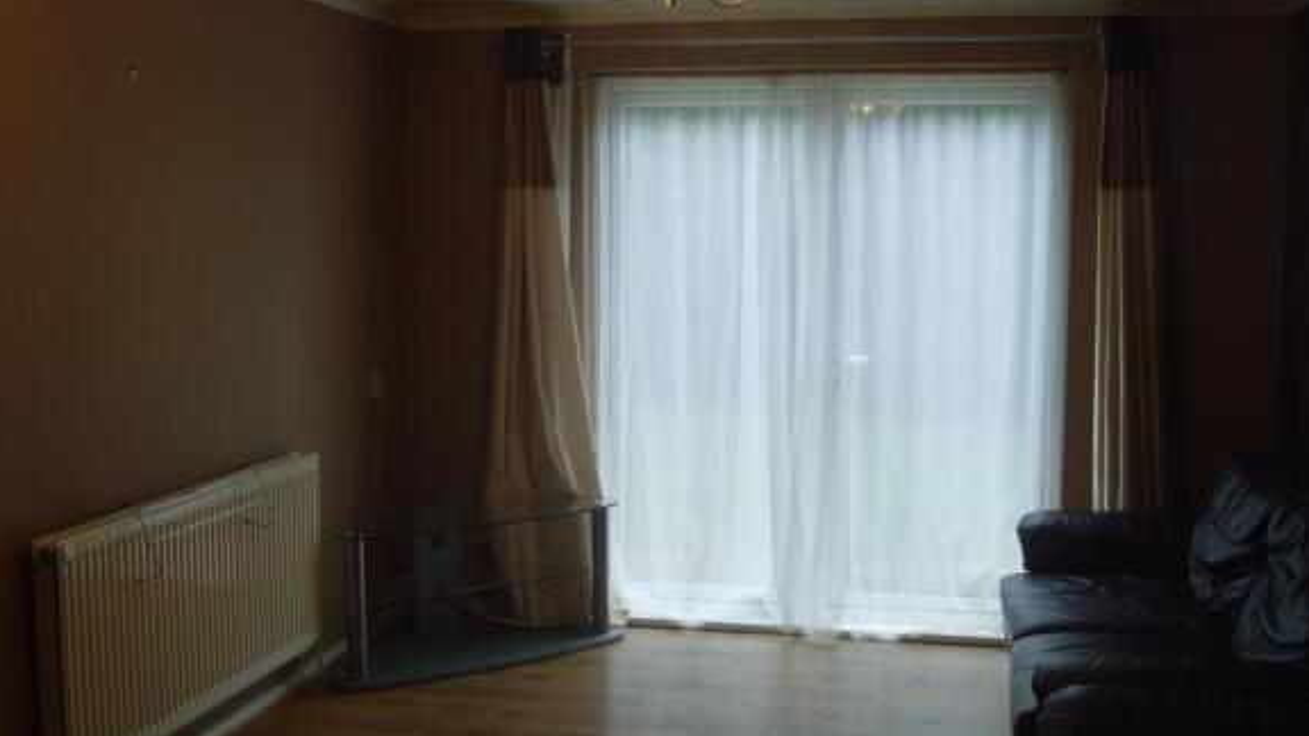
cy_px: 421
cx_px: 658
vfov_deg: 27.7
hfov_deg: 47.4
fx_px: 1493
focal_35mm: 43
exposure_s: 1/45
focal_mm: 6.6
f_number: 3.5
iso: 100
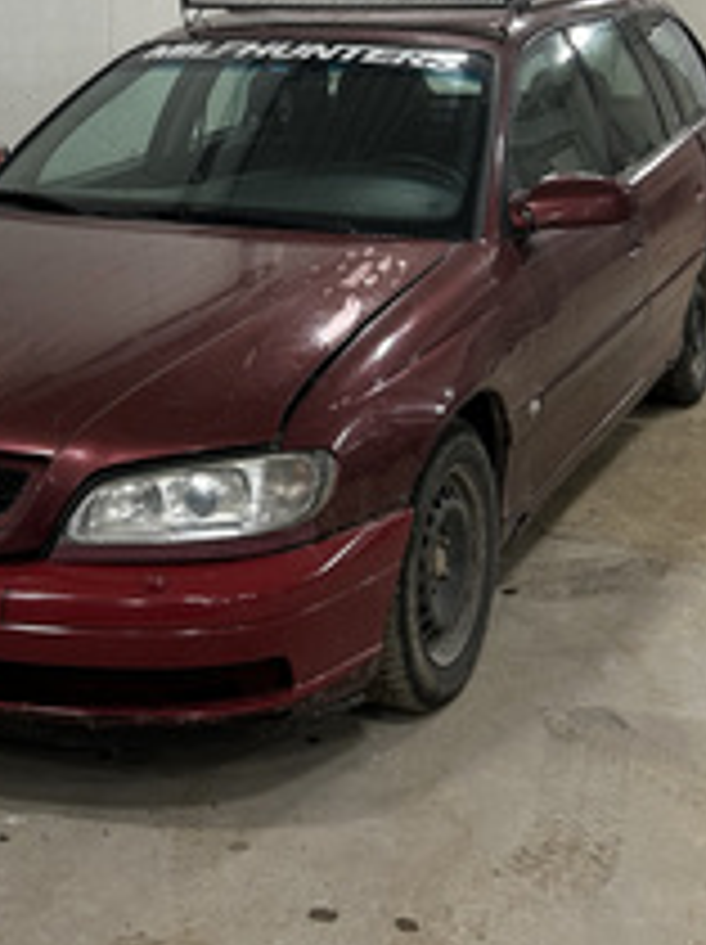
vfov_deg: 30.4
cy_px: 171
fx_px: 1689
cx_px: 236
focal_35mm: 62
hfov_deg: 23.5
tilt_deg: -3.6
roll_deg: -2.5
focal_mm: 5.7
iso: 125
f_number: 1.5
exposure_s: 1/100
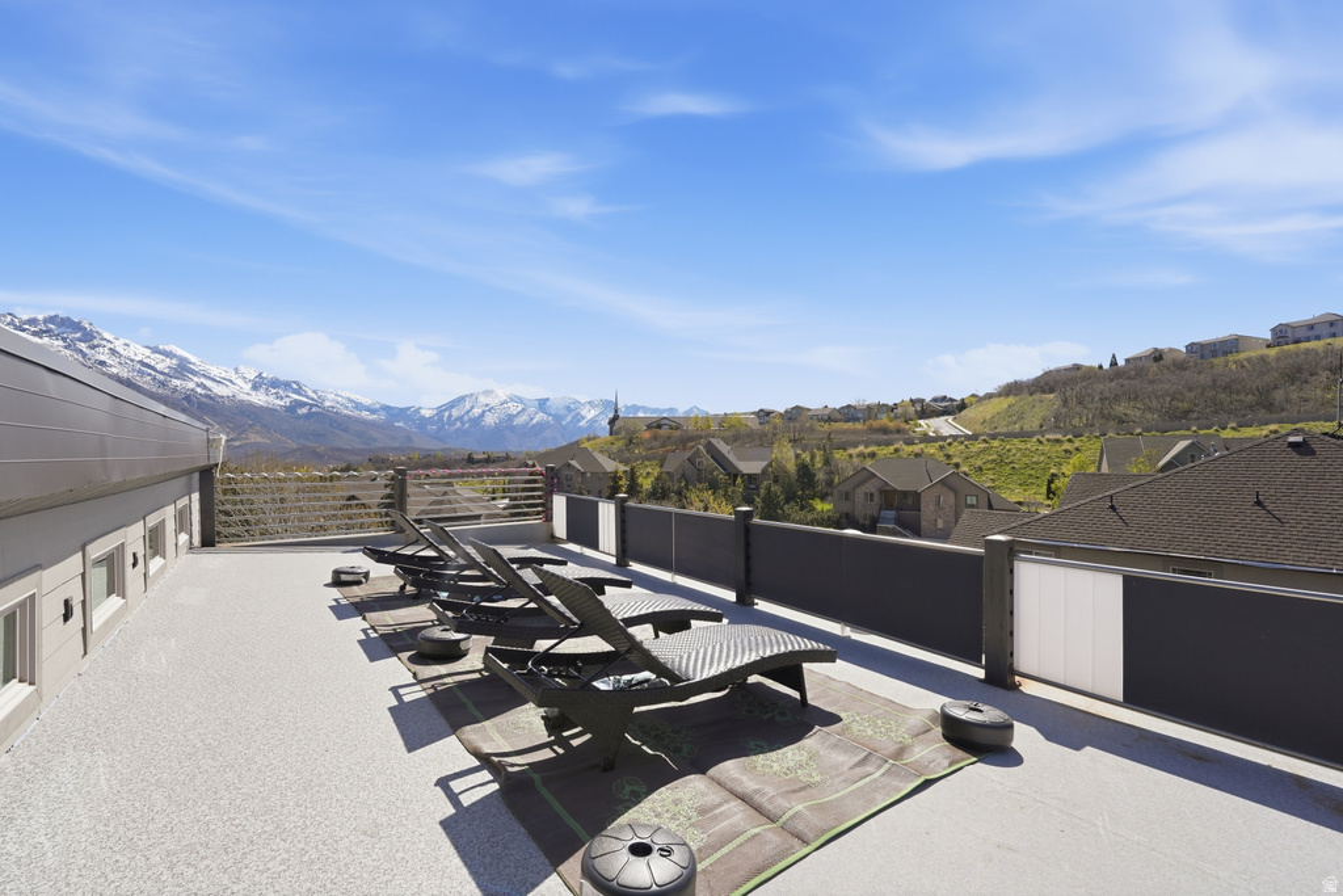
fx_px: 522
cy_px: 448
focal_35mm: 14
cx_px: 672
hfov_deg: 104.2
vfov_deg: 81.2
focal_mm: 14
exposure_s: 1/2500
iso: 800
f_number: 9
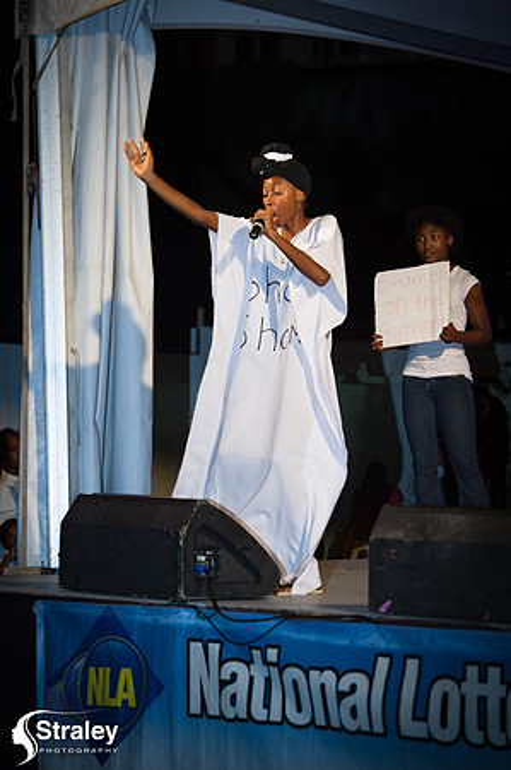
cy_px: 385
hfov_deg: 11.8
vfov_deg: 17.7
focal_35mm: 116
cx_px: 256
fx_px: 2475
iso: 1600
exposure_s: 1/160
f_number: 5.6
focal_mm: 116
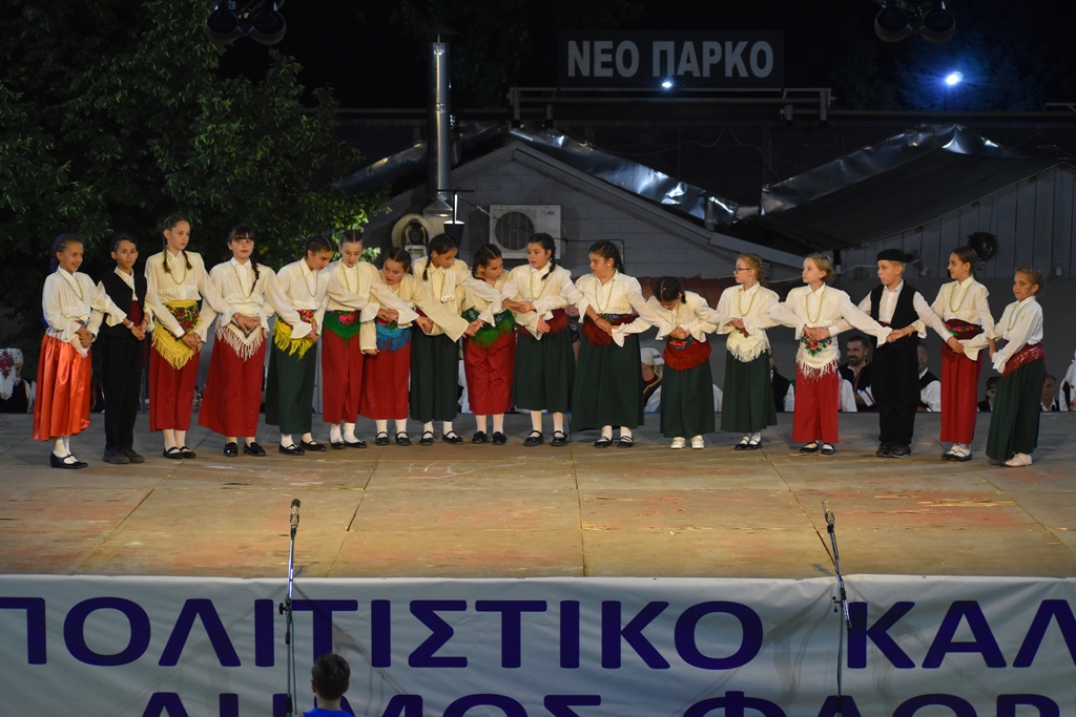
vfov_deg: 13.0
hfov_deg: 19.5
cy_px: 358
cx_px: 538
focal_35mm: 105
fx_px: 3139
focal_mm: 70
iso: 1600
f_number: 4.5
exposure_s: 1/125
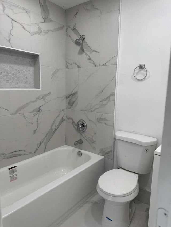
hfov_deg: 56.8
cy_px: 114
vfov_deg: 71.6
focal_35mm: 24
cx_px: 86
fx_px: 158
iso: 50
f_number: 1.78
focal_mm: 6.76
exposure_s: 1/120
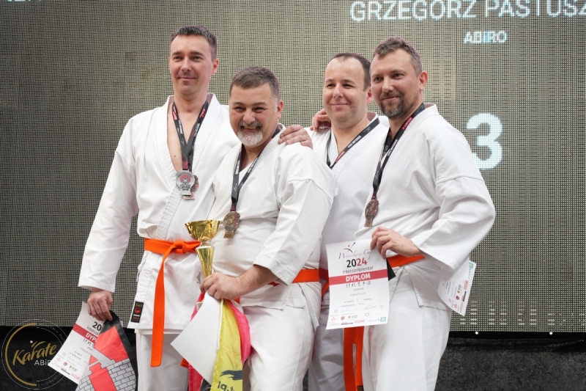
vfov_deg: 14.2
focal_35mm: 96
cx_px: 293
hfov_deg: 21.2
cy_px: 196
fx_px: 1562
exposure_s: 1/160
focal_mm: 96
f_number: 4
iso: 800
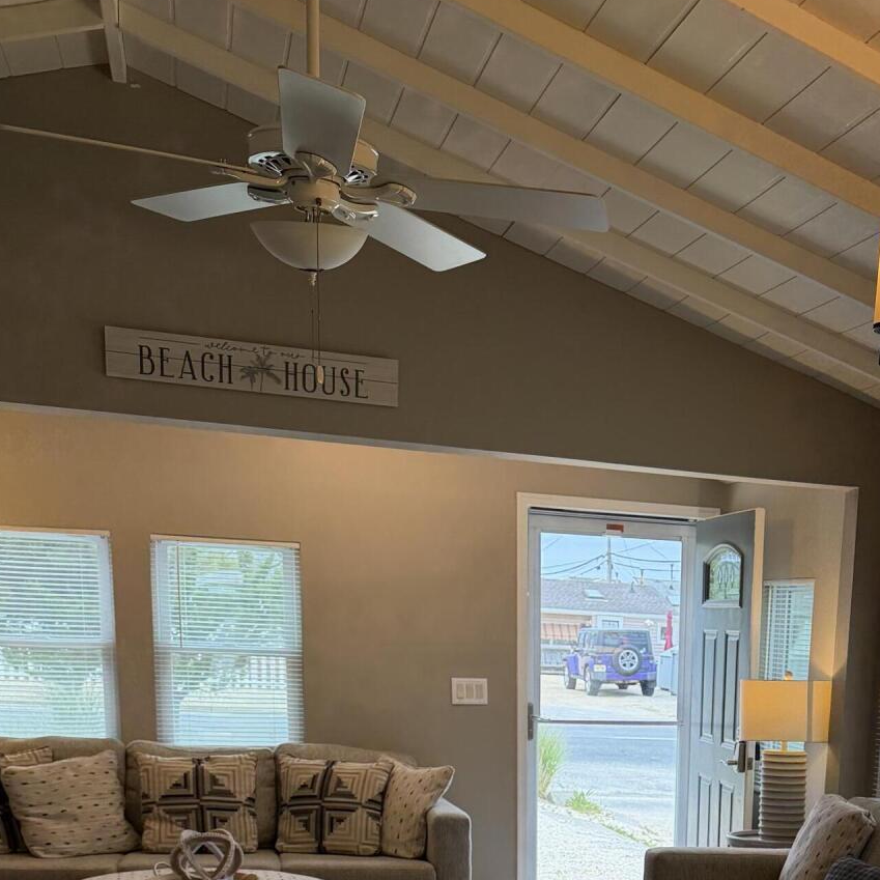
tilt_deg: -12.2
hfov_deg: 32.9
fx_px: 1438
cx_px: 720
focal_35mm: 50
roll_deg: -3.0
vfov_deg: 30.6
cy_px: 955
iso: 200
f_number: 1.78
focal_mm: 6.76
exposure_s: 1/156
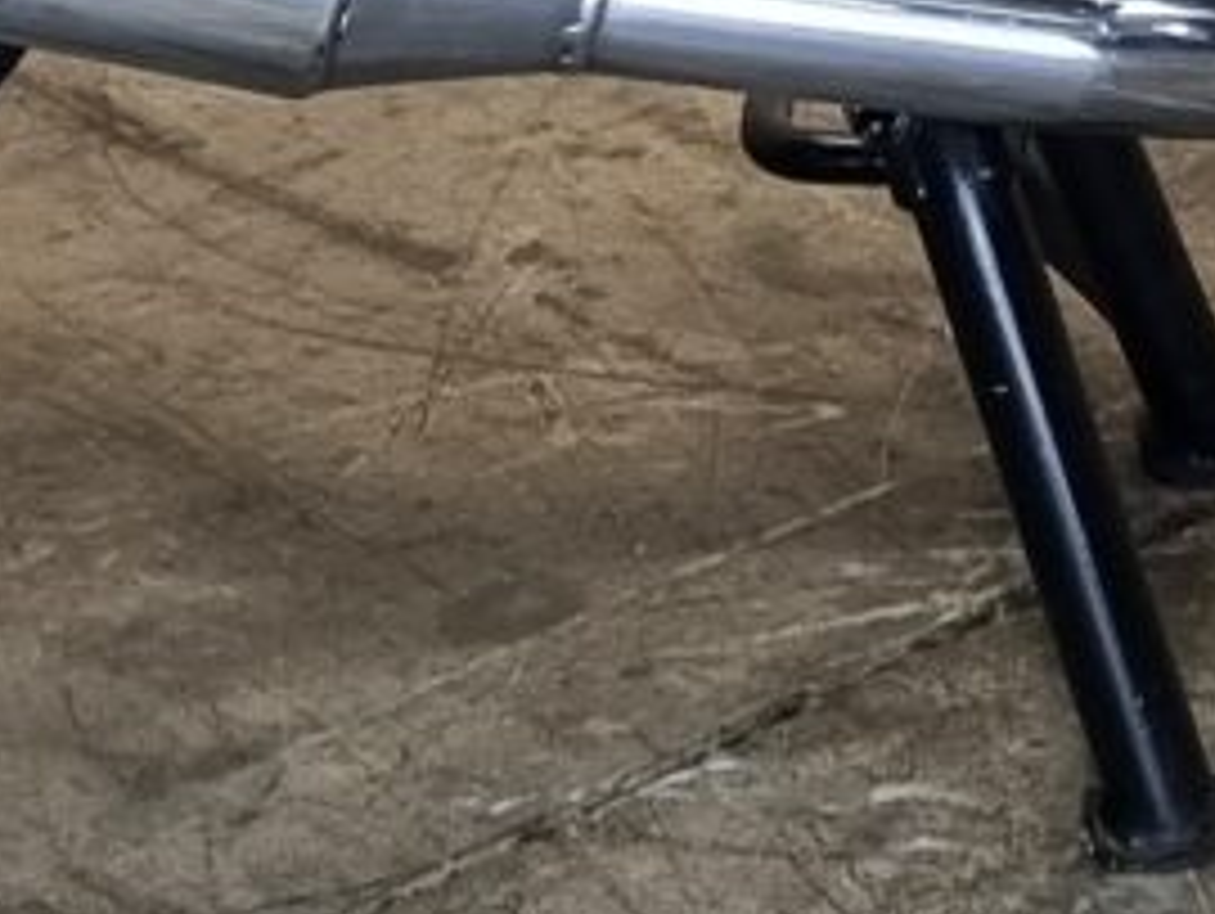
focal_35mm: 197
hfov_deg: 9.9
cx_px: 1548
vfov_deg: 6.8
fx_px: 6921
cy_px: -1864
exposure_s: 1/100
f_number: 1.8
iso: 80
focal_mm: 5.4
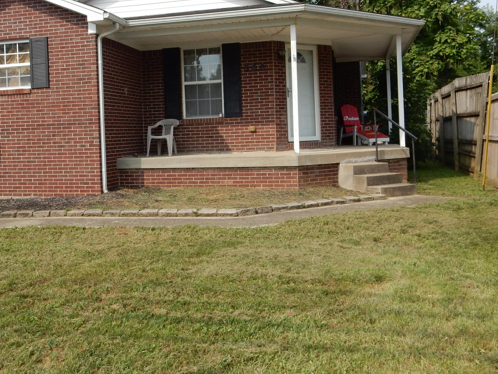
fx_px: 561
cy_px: 133
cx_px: 195
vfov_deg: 36.5
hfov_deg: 47.5
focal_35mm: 39
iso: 125
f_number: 4
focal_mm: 5.4
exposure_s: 1/1000
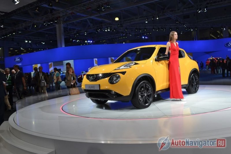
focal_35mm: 33
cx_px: 116
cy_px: 77
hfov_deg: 57.2
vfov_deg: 40.0
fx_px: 212
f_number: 5.6
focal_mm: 22
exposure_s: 1/125
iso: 280
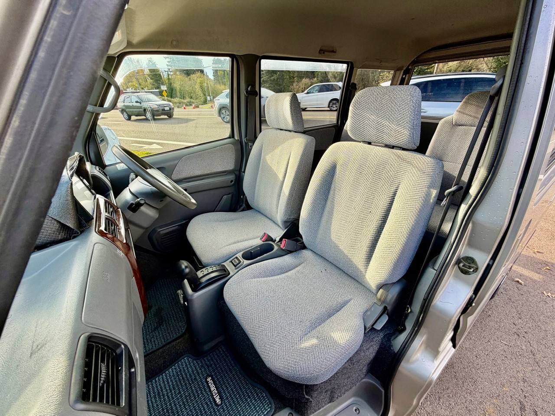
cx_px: 278
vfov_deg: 85.7
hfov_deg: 102.1
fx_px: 224
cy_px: 208
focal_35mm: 14
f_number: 2.2
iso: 50
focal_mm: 2.22
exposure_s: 1/121
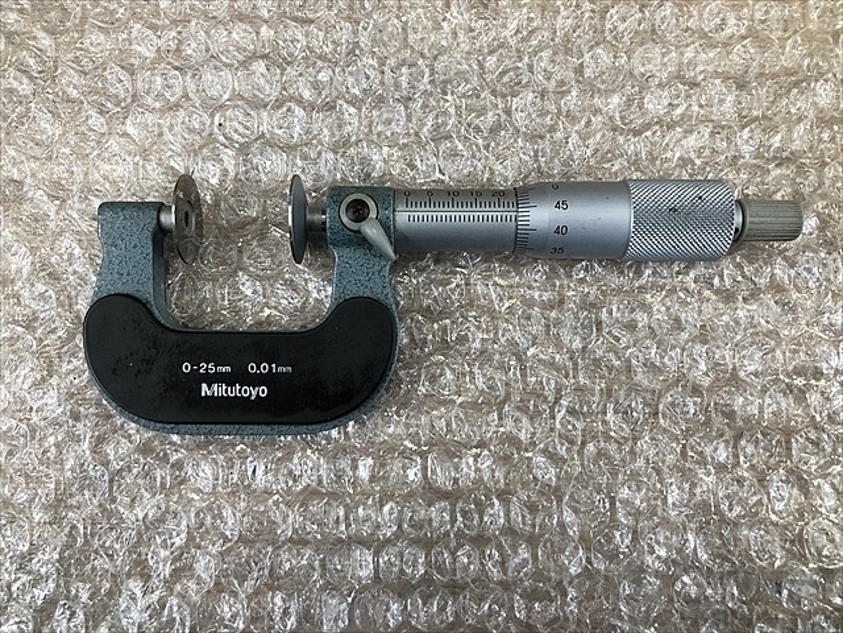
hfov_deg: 61.7
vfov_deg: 48.2
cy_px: 316
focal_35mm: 29
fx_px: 706
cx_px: 422
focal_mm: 3.99
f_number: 1.8
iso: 32
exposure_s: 1/30
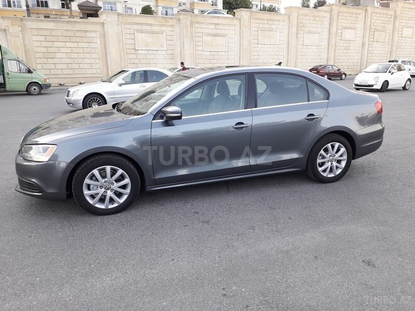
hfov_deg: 65.3
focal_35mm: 27
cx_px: 208
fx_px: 324
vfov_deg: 51.4
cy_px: 156
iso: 40
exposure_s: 1/102
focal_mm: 3.6
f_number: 1.9
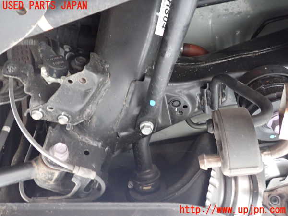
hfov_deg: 60.0
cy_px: 108
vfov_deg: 46.8
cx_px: 144
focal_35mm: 30
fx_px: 250
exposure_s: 1/30
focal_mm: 5.4
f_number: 2.3
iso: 800
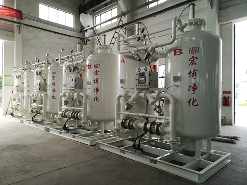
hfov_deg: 65.3
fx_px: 193
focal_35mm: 27
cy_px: 92
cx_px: 124
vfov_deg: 51.4
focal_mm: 3.95
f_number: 1.8
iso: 50
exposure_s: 1/169
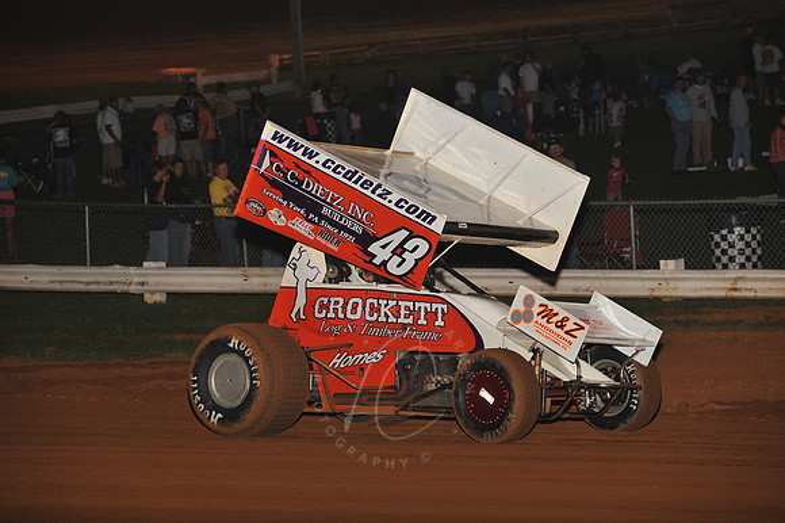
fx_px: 3378
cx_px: 392
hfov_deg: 13.3
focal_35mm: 155
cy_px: 262
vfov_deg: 8.8
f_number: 6.3
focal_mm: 155
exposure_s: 1/320
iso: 800
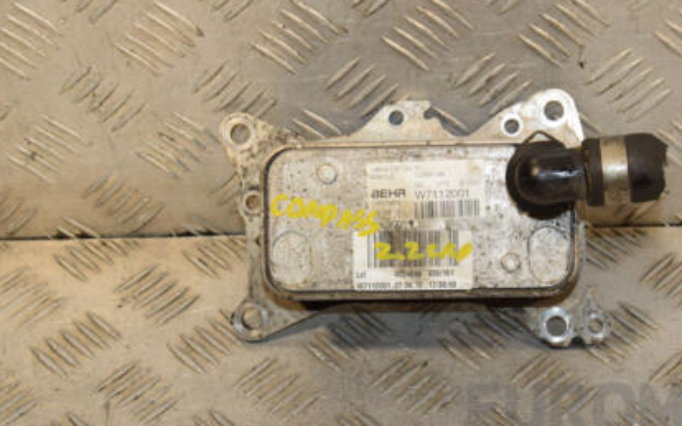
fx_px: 1854
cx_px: 437
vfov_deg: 13.1
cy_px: 189
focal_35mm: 100
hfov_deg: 20.8
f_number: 6.3
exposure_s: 1/200
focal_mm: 45
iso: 800
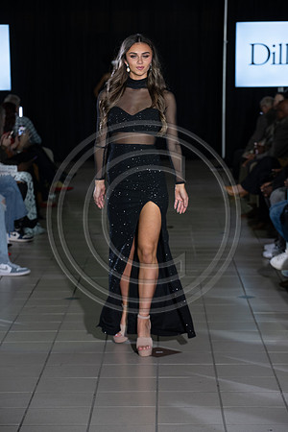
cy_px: 216
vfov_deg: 18.3
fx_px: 1344
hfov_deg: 12.2
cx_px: 144
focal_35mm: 112
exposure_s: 1/160
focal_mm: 112
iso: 1250
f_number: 5.6
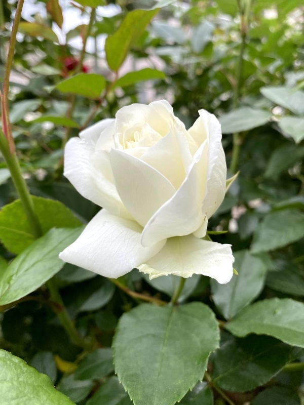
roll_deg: +0.6
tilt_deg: -16.2
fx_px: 304
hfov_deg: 53.1
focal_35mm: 26
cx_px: 152
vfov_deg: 67.3
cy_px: 202
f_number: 1.8
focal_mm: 4.25
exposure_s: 1/565
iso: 32
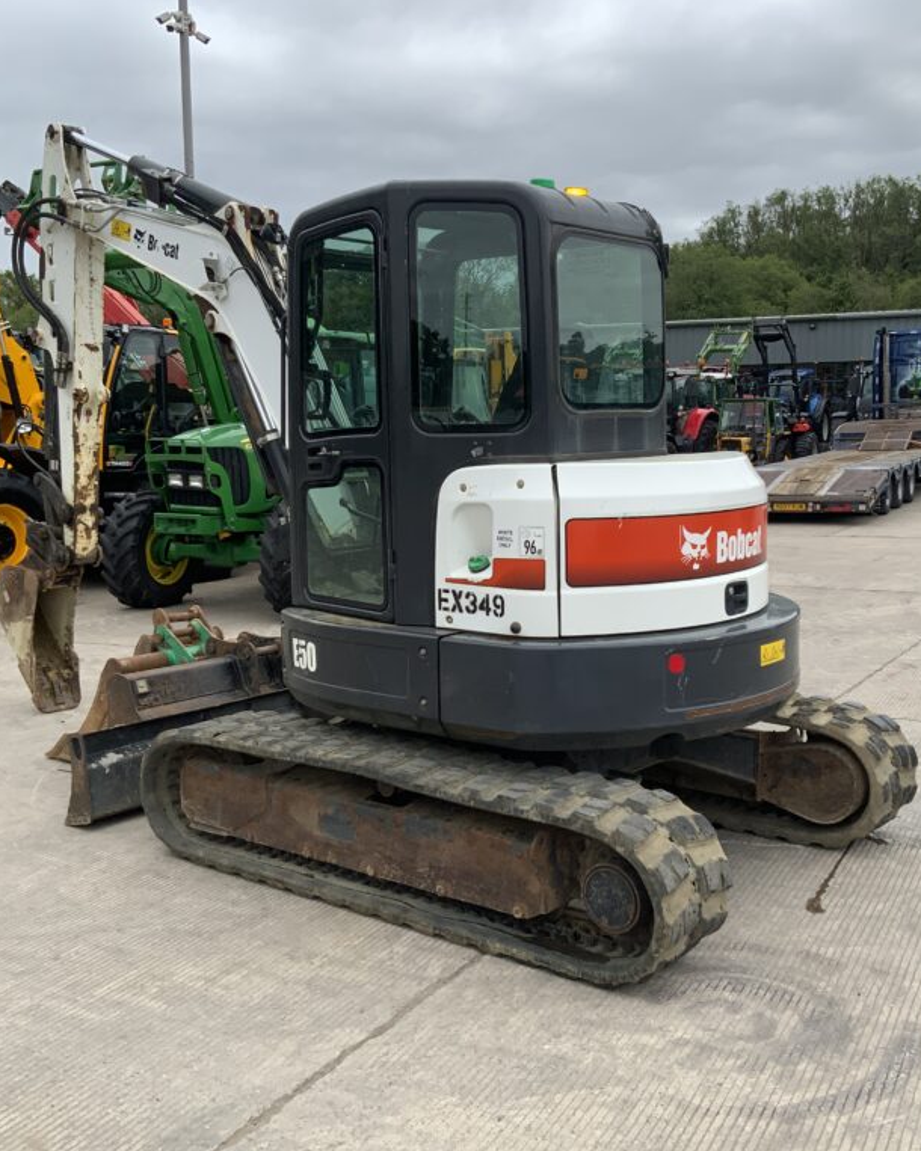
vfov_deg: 47.9
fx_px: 1295
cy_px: 573
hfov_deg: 39.1
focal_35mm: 38
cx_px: 525
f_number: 1.8
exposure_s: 1/1342
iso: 16
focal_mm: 3
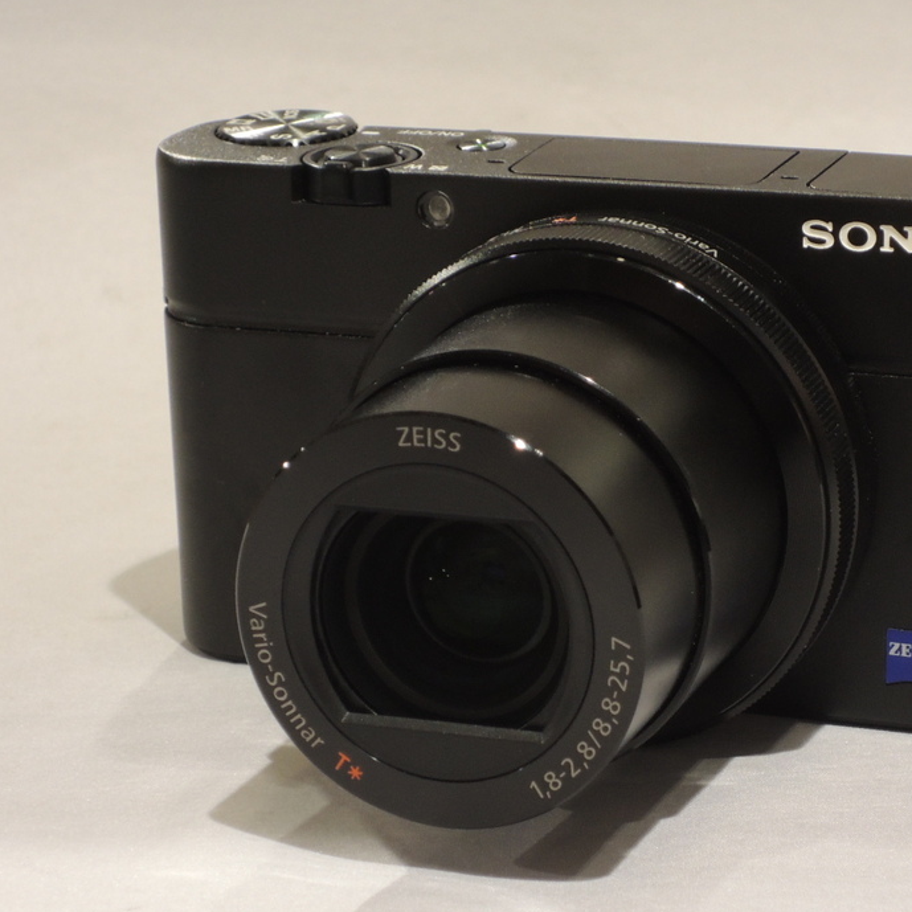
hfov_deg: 11.3
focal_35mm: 154
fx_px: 4590
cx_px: 596
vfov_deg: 11.3
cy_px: 498
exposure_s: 1/60
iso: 320
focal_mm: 17.9
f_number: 4.9
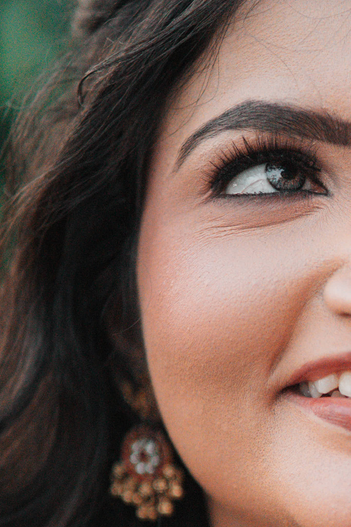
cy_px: 464
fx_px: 4255
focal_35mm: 291
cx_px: 545
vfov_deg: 7.1
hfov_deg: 4.7
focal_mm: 85
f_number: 1.4
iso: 2500
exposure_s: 1/1250
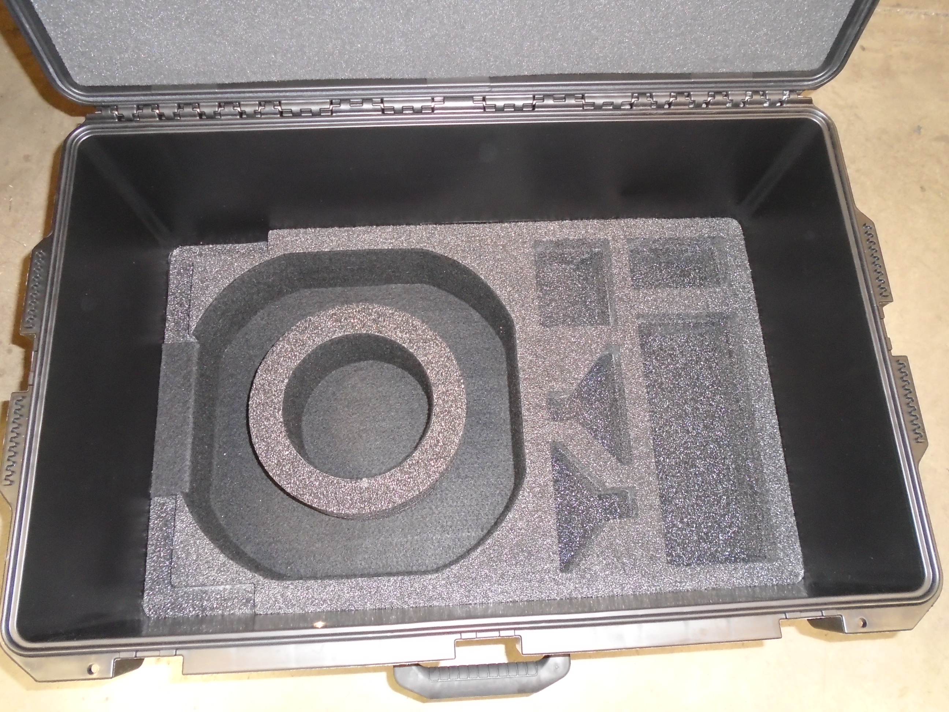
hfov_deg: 67.3
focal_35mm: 26
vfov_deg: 53.1
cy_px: 356
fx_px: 713
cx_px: 474
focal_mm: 4.6
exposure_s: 1/30
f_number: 3.2
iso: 400
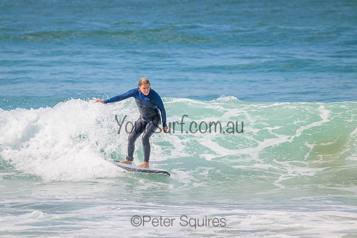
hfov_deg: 2.6
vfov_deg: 1.7
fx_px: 7935
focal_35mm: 800
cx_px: 178
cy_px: 119
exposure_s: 1/2000
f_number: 11
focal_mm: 800
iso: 800
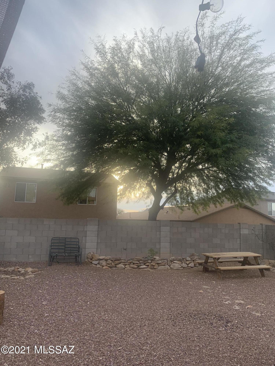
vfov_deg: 67.3
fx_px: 275
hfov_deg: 53.1
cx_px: 138
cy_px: 183
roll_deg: -1.7
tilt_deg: +10.5
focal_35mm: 26
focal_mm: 4.25
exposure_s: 1/529
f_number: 1.8
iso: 25
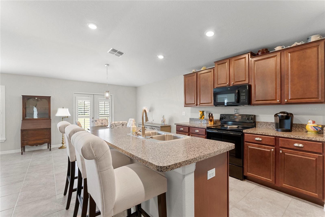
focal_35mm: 16
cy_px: 108
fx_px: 144
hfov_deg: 96.7
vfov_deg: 73.8
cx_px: 162
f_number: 9
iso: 2000
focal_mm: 16
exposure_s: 1/6
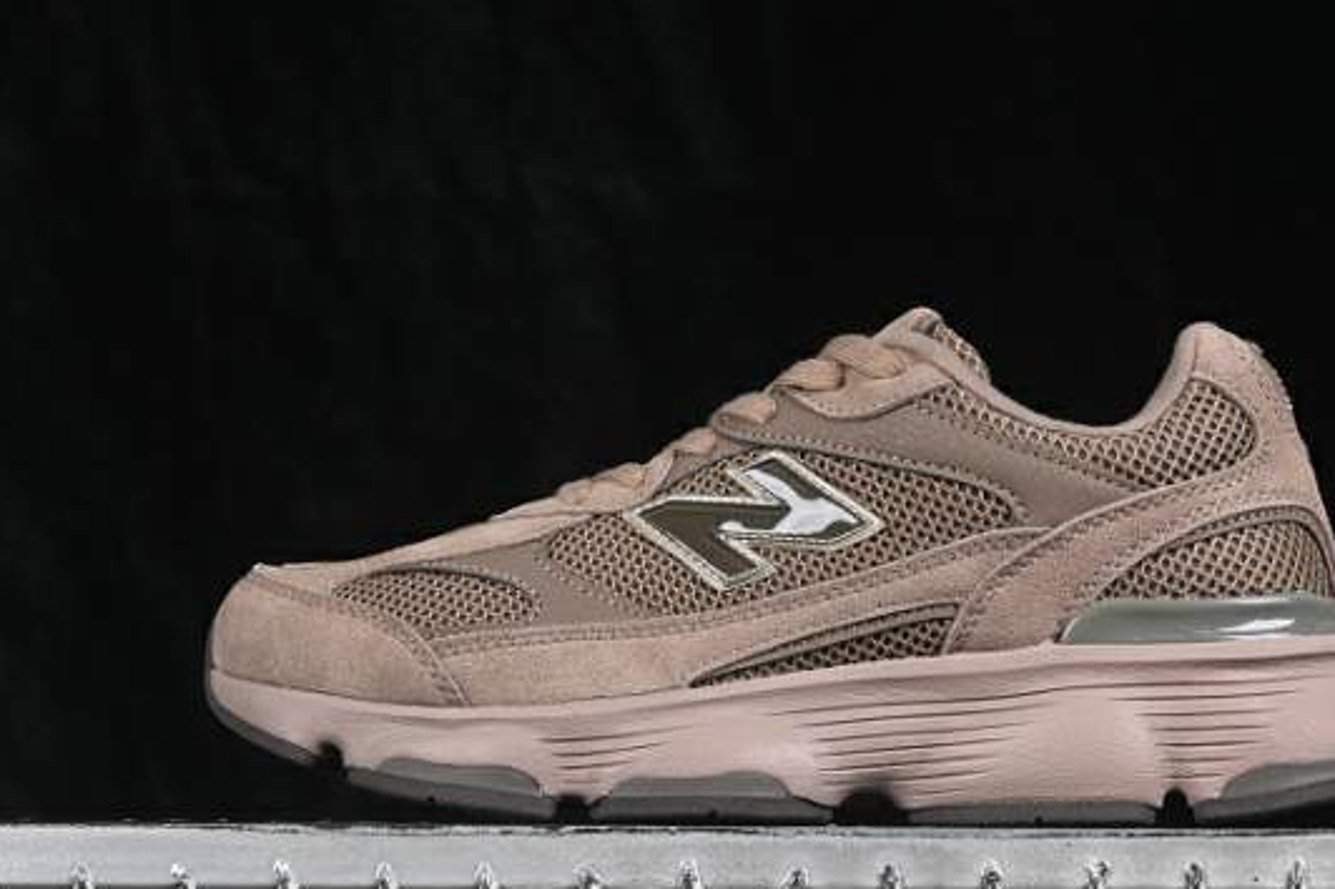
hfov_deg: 19.8
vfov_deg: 13.3
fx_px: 3817
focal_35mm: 103
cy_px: 447
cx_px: 826
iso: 160
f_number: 7.1
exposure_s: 1/80
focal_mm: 50
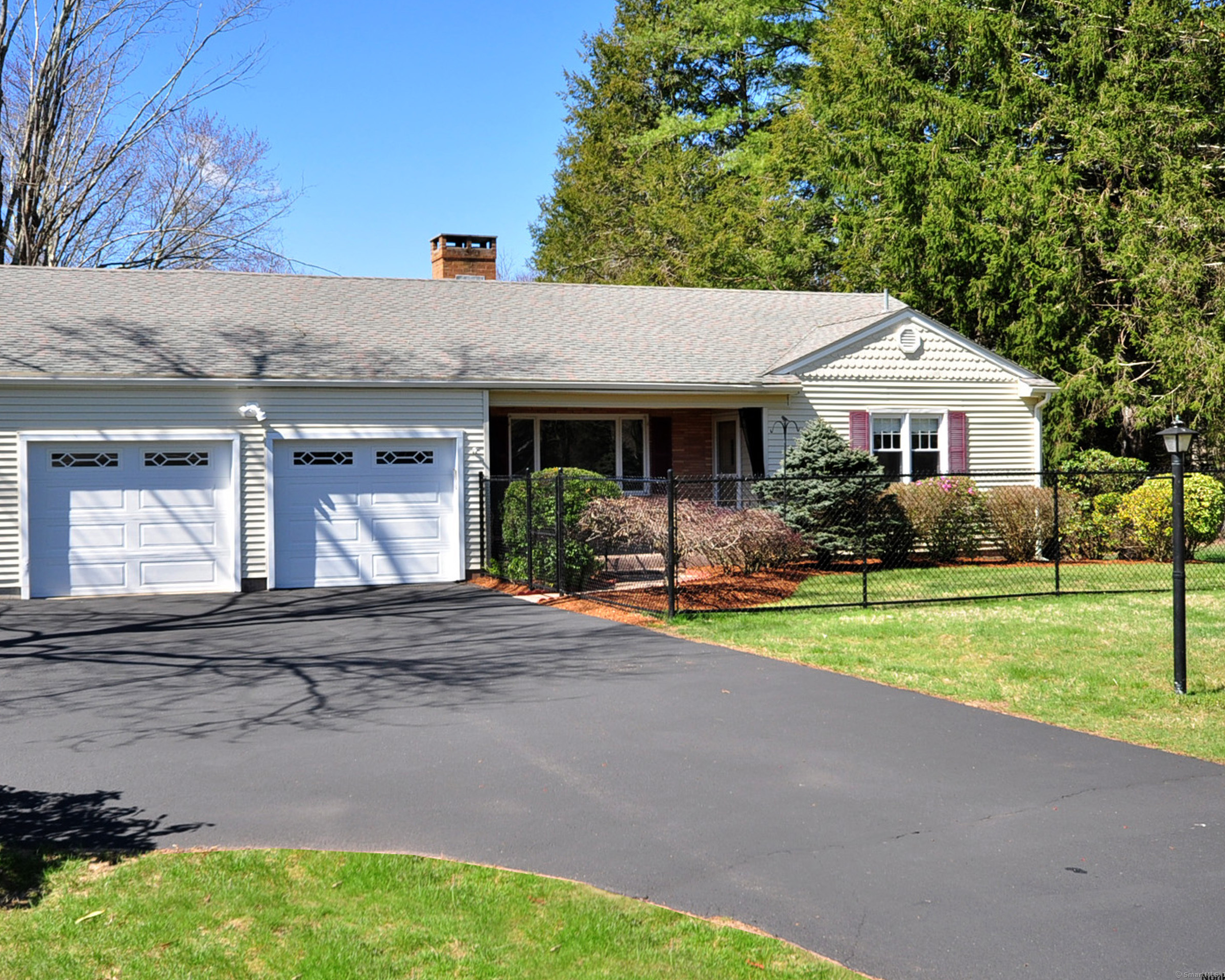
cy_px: 489
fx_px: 1233
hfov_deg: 52.6
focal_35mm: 34
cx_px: 521
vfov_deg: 43.4
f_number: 8
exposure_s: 1/250
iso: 200
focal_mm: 20
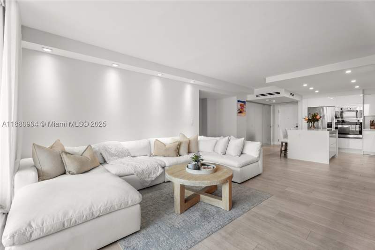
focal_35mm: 16
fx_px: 167
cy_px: 125
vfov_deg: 73.7
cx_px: 188
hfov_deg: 96.7
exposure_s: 1/8
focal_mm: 16
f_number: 8
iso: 400
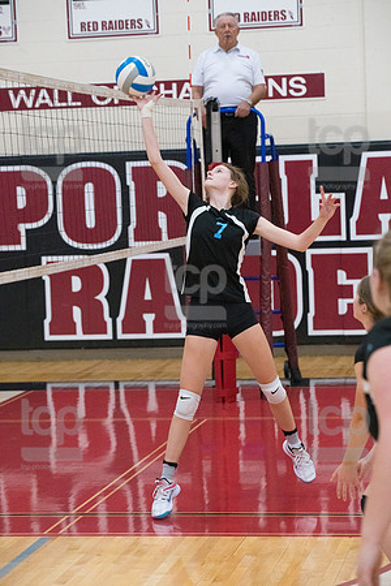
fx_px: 1710
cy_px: 293
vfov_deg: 19.5
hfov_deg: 13.0
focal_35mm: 105
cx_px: 196
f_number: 4.5
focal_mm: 105
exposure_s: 1/1000
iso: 6400
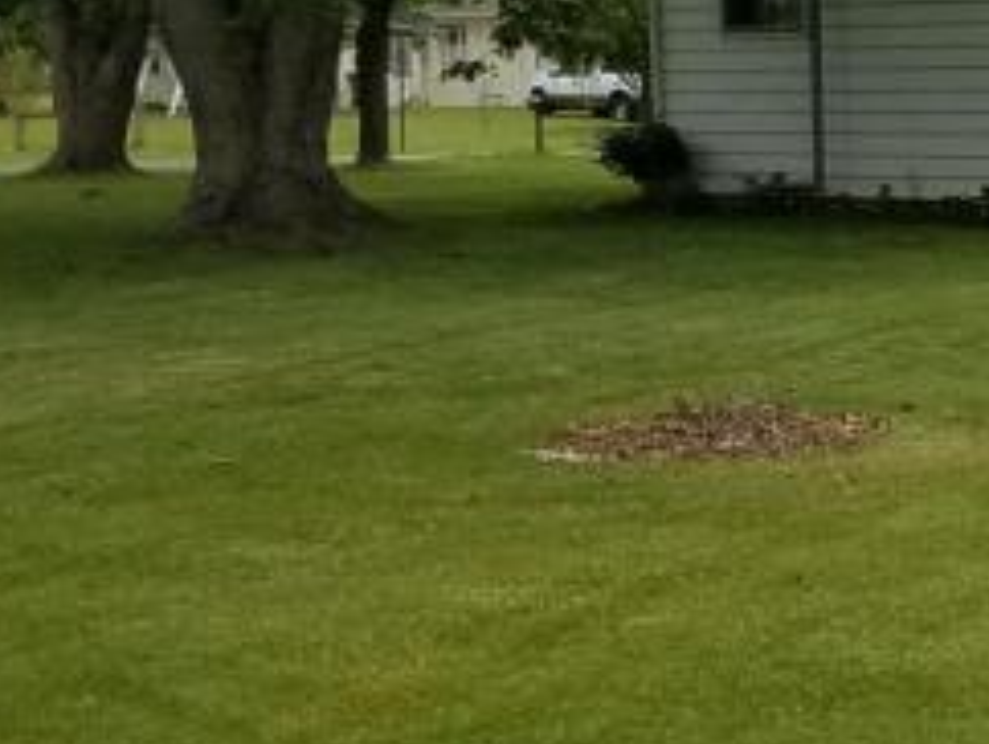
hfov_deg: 15.8
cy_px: 249
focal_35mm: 110
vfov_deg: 13.5
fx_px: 3146
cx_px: 1647
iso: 40
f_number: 1.7
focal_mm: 4.2
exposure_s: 1/526
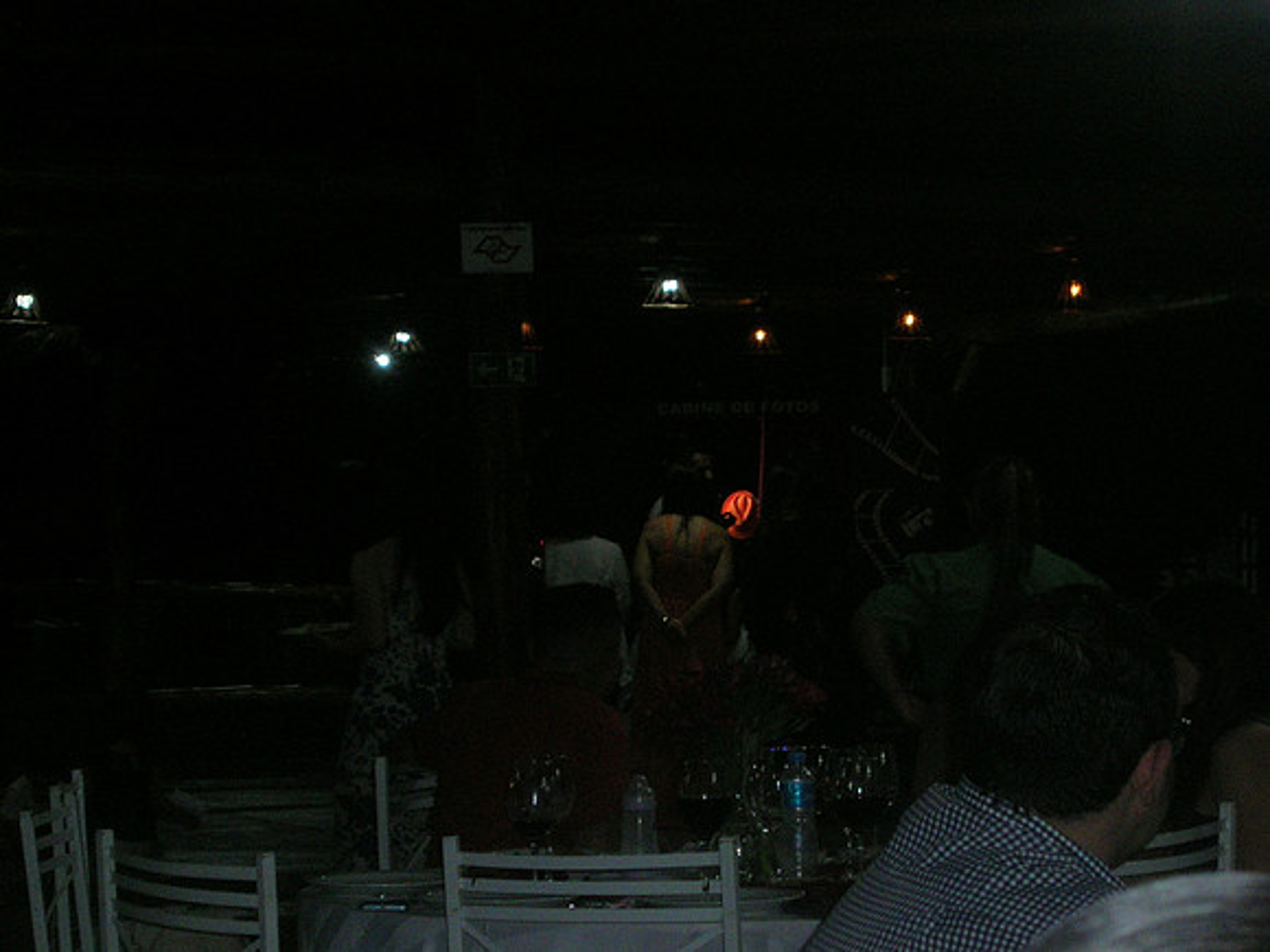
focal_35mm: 105
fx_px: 3852
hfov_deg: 18.7
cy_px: 476
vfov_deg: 14.1
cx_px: 635
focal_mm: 16.2
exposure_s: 1/60.1
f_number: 4.9
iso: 200
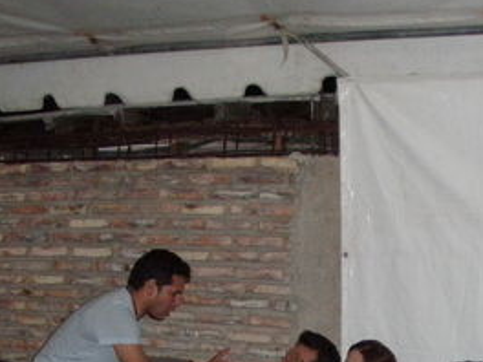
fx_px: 1284
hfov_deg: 21.3
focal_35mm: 92
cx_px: 289
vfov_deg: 15.7
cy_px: 384
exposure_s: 1/30
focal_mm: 6.7
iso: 500
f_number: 3.5
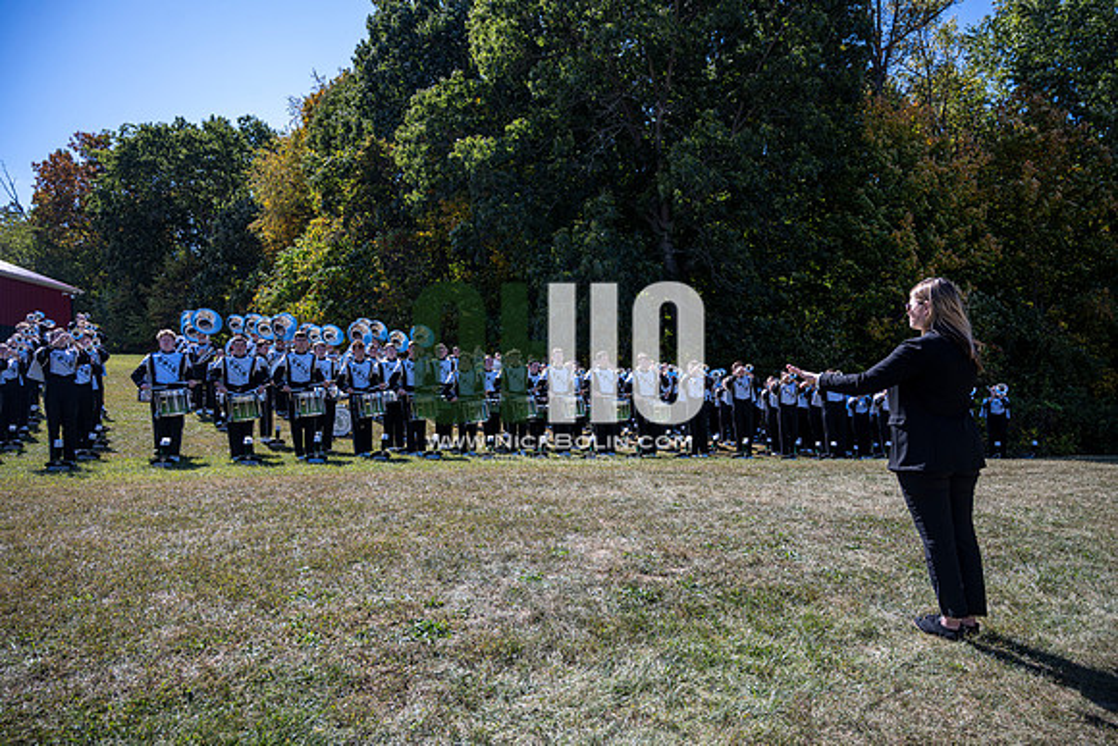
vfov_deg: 53.2
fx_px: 745
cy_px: 373
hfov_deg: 73.7
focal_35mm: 24
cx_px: 559
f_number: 4.5
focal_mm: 24
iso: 31
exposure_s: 1/250
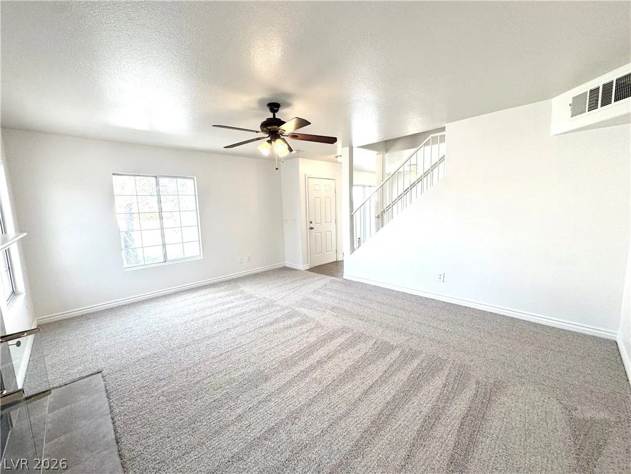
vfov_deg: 85.7
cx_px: 316
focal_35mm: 14
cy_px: 237
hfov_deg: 102.1
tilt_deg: -7.3
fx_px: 255
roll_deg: +1.3
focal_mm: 2.22
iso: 80
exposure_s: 1/120
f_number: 2.2
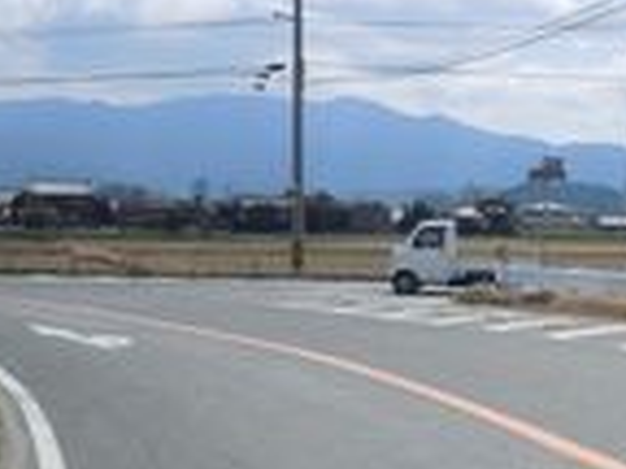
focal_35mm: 78
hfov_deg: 23.0
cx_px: 752
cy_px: 256
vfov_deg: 18.9
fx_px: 1411
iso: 100
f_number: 7.4
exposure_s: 1/320
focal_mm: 5
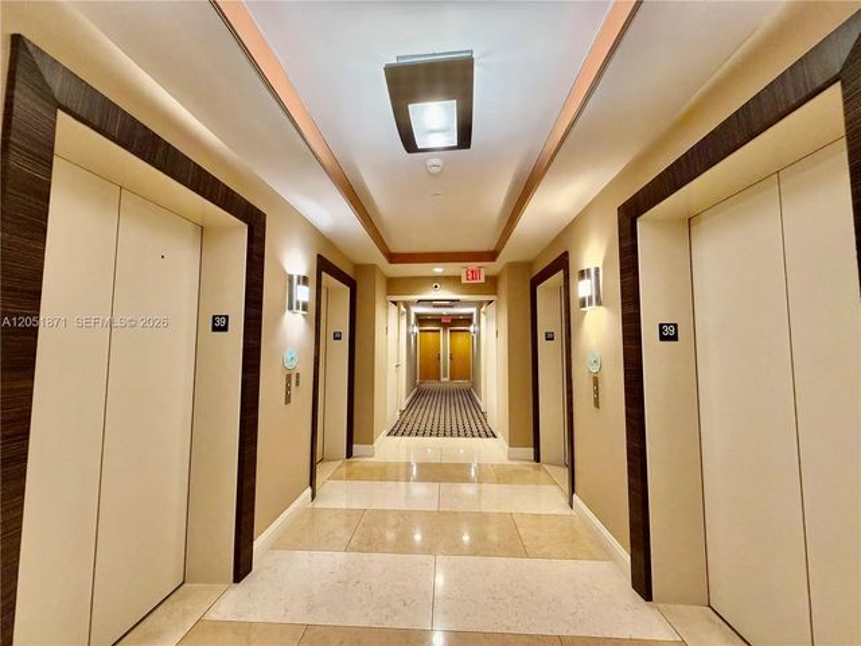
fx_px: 348
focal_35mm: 14
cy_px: 323
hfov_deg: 102.1
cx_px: 430
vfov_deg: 85.7
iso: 400
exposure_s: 1/60
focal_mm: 2.22
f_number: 2.2
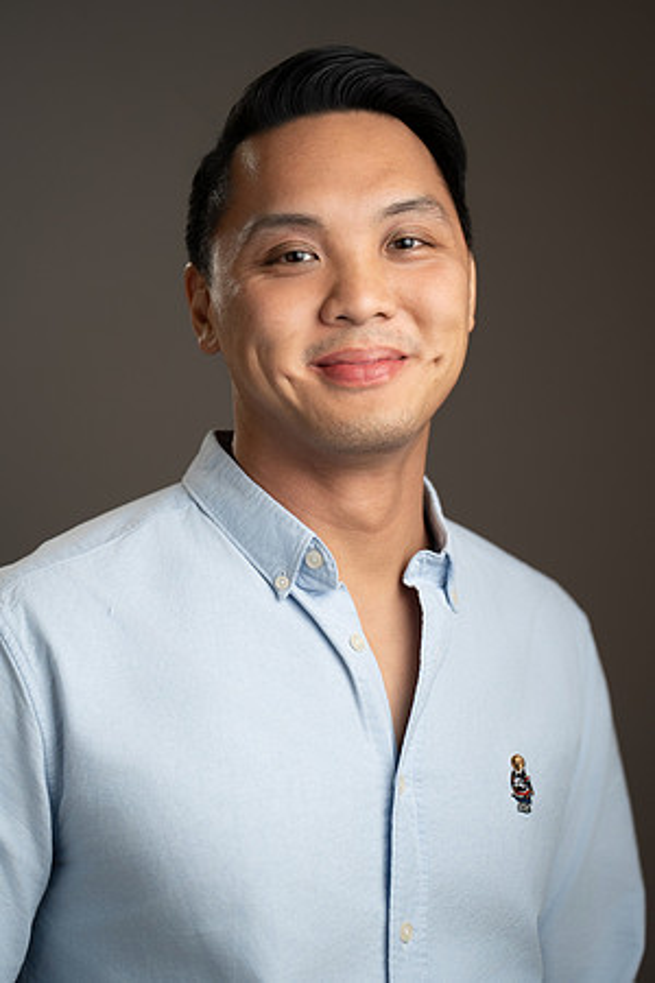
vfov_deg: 17.5
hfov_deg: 11.7
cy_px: 492
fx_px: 3193
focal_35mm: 117
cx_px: 328
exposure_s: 1/200
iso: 320
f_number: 2.8
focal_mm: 117
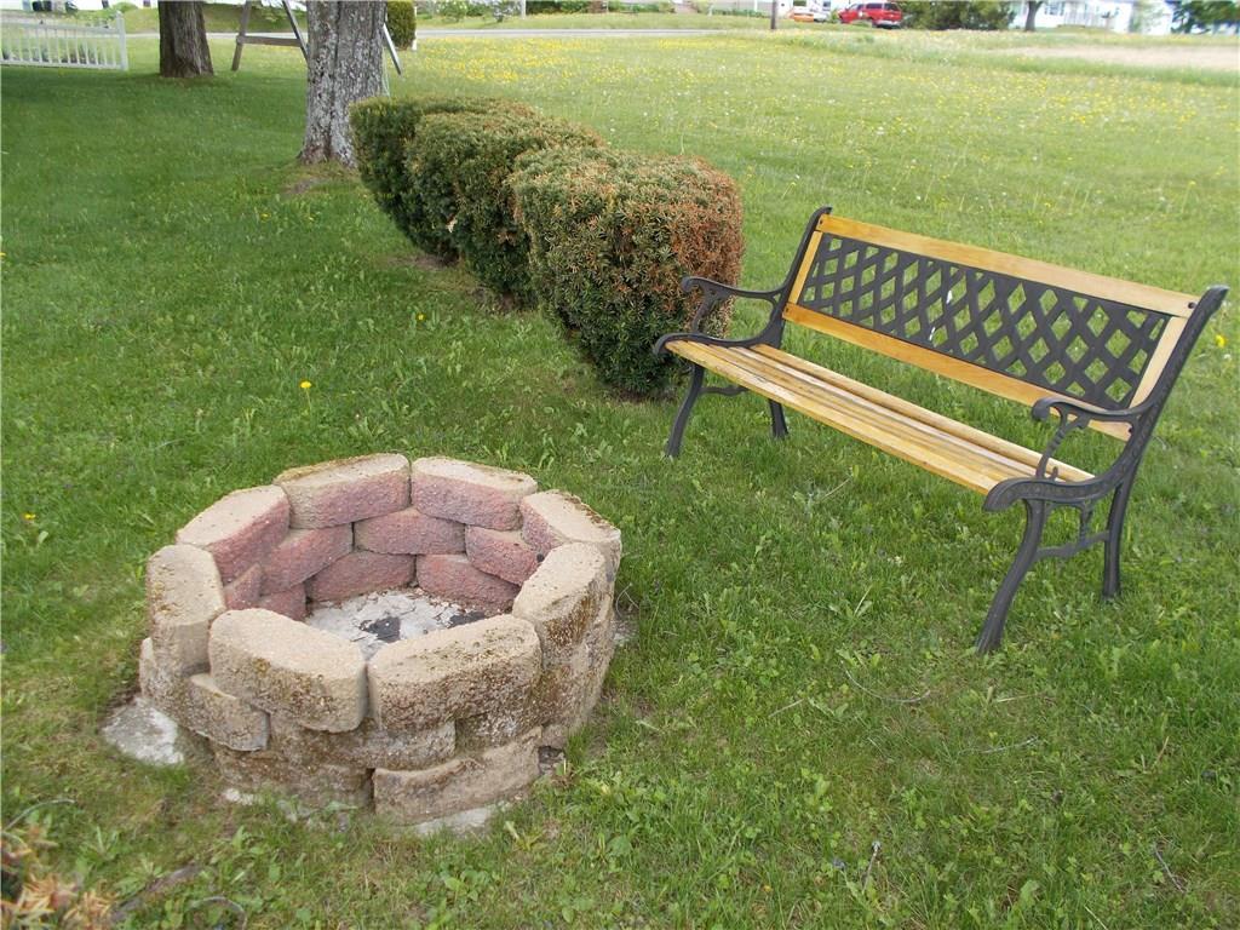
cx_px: 620
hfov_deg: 60.0
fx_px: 1075
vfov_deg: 46.8
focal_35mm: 30
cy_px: 465
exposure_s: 1/160
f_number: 3.4
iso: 80
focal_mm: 5.3
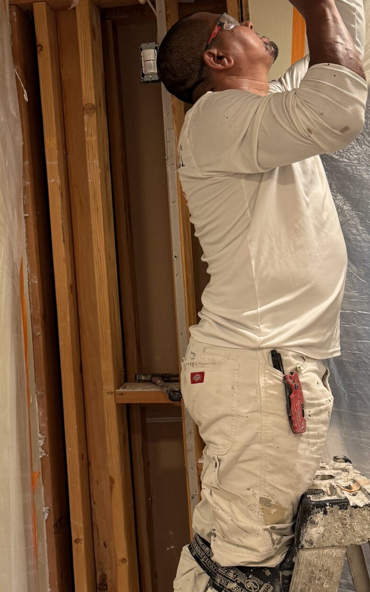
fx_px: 839
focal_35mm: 52
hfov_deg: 24.9
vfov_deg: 38.8
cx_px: 186
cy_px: 278
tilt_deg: -0.6
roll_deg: +4.1
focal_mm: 6.76
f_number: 1.78
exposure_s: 1/60
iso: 200
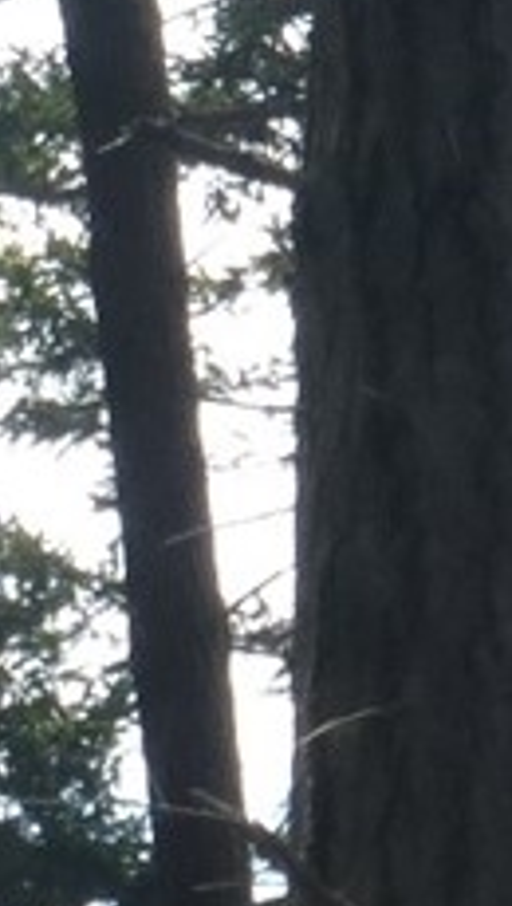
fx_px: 16376
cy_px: 1737
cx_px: -638
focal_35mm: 681
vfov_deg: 3.1
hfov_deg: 1.8
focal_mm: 16.1
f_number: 5.2
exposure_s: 1/250
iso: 100
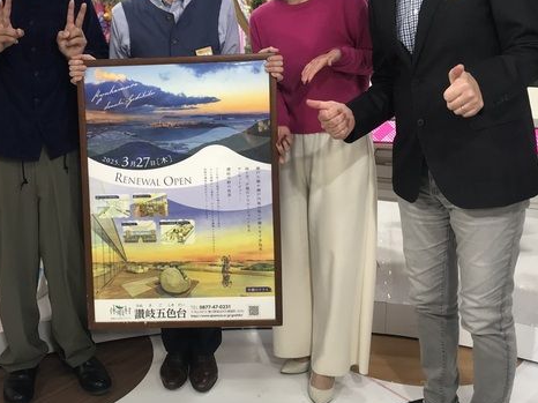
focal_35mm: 49
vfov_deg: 29.5
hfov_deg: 38.3
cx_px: 160
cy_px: 140
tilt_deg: -14.3
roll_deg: +1.6
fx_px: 761
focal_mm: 3.99
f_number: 1.8
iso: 32
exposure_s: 1/120
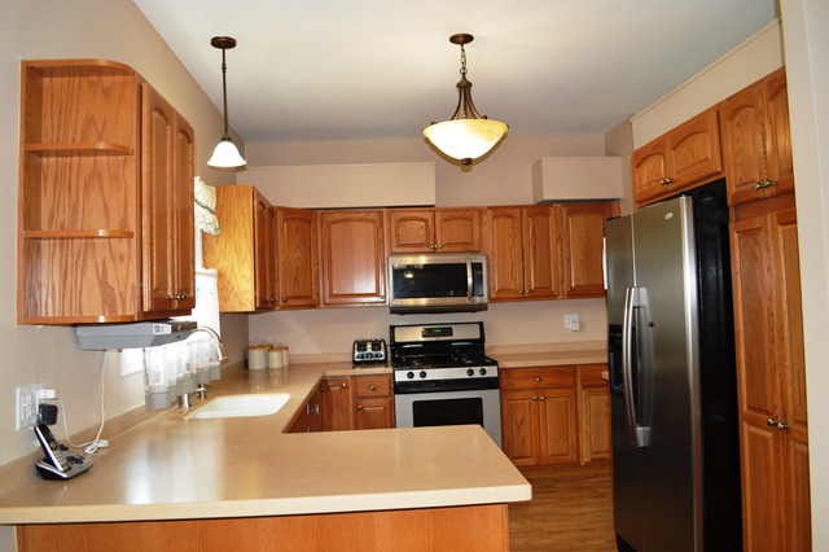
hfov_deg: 67.4
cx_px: 414
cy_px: 276
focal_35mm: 27
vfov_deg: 47.9
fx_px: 621
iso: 400
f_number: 4
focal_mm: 18
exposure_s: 1/80
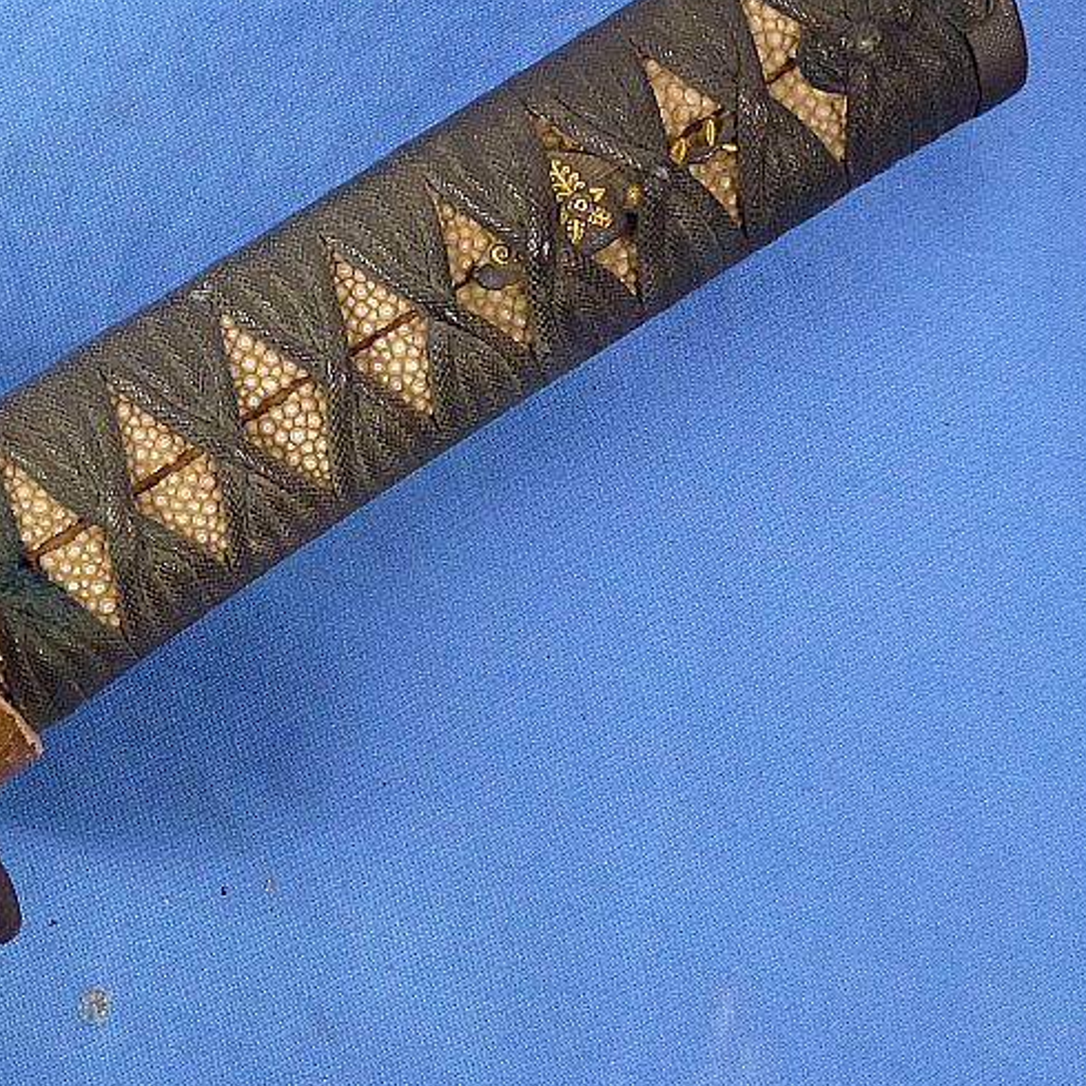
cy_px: 459
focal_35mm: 75
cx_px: 233
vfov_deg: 23.0
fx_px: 2662
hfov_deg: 22.8
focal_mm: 9.4
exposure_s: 1/80
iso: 400
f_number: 4.3
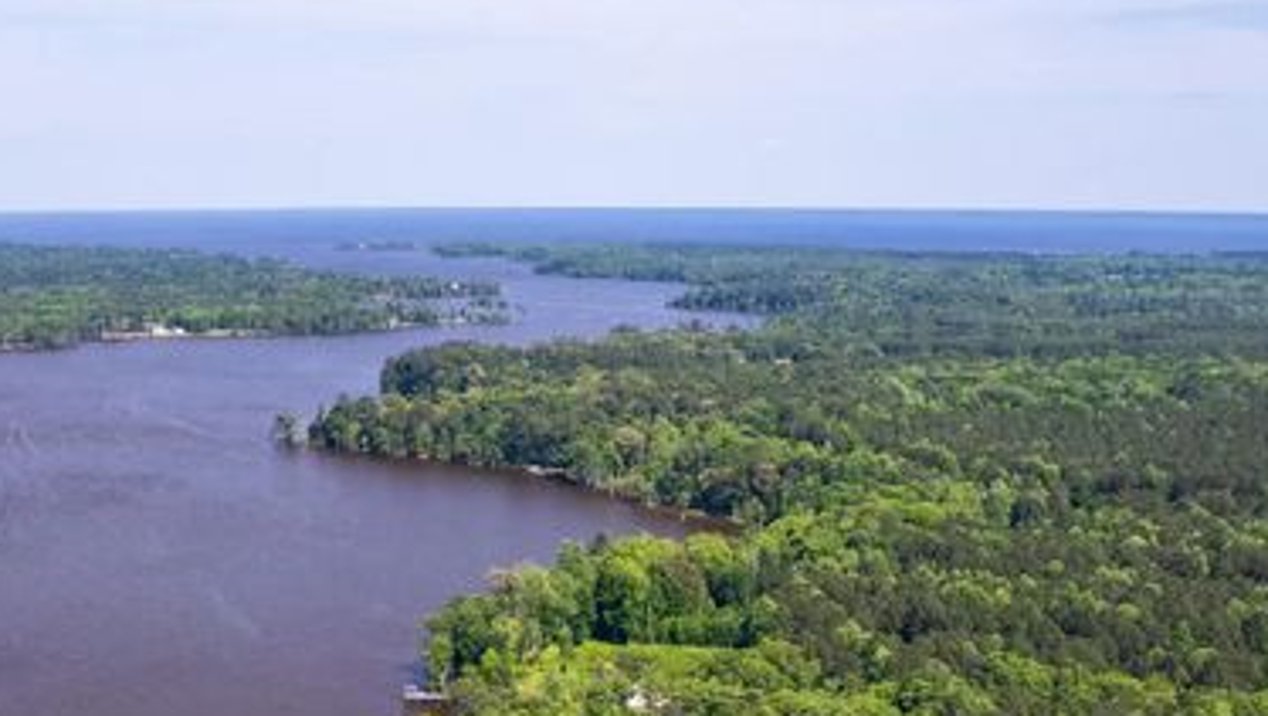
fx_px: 2120
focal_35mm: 63
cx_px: 468
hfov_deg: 33.1
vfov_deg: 17.7
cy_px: 971
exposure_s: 1/40
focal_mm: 8.38
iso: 100
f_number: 2.8
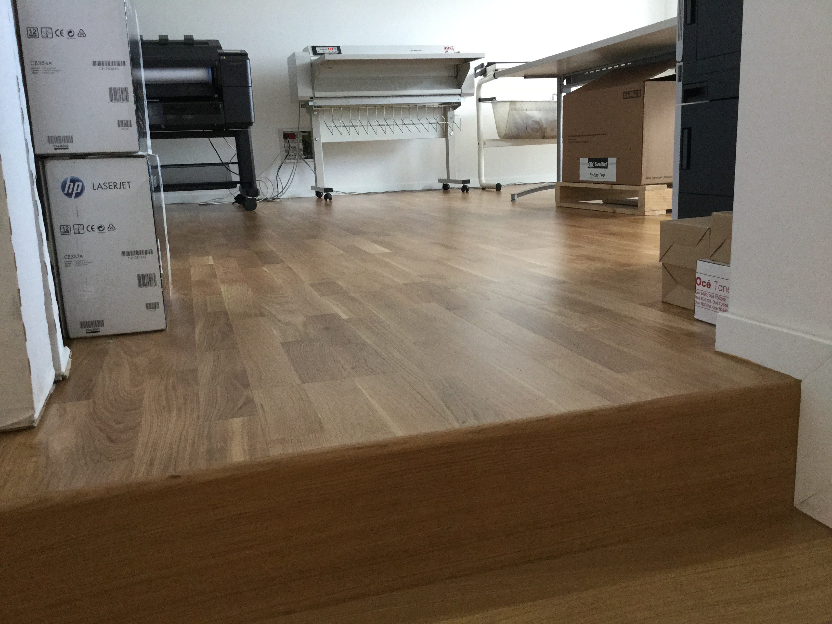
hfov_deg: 58.4
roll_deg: +1.8
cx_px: 416
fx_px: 745
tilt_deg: -13.6
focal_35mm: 31
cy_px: 312
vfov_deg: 45.4
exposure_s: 1/24
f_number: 2.4
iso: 200
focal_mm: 3.3
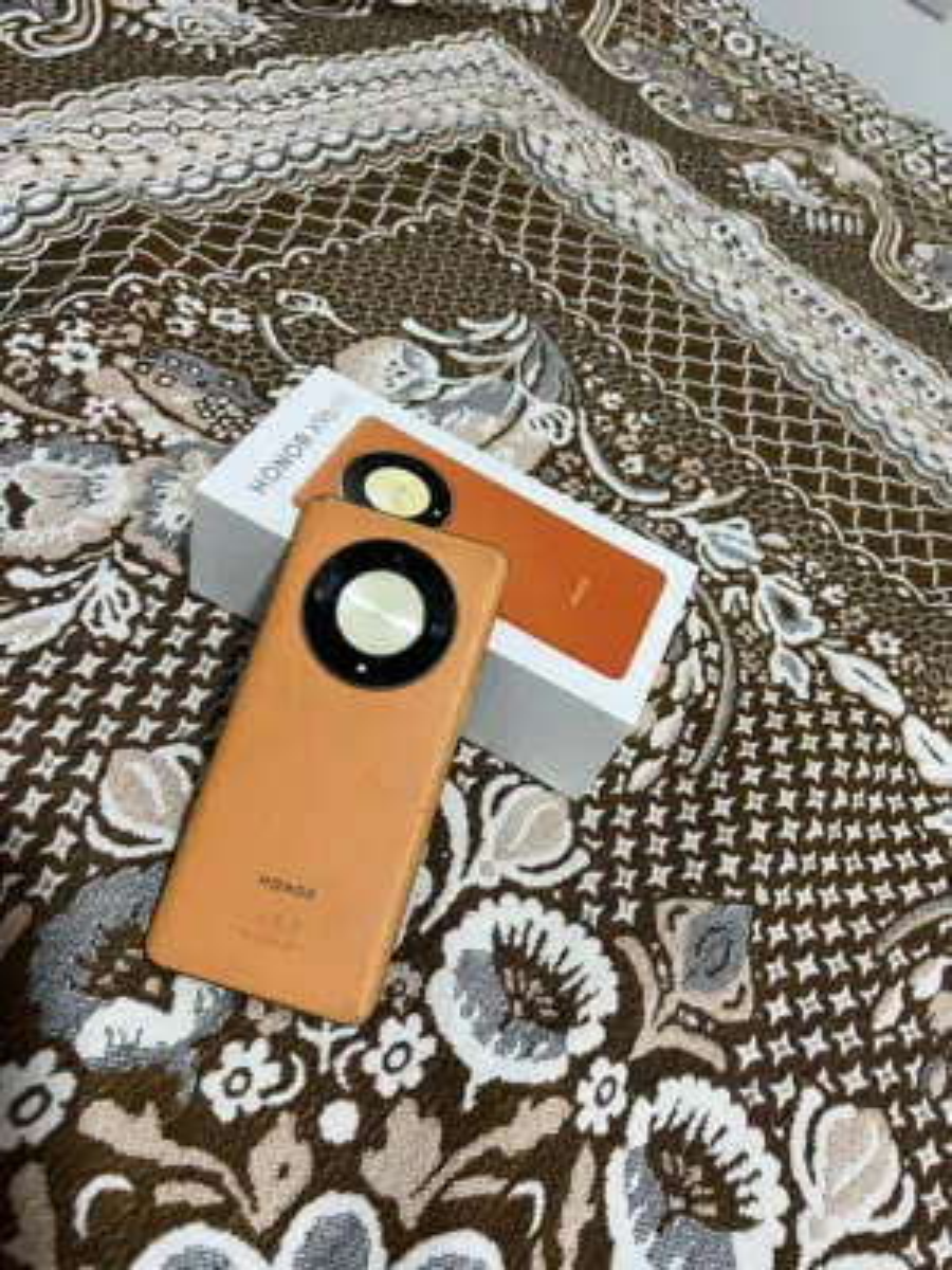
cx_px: 476
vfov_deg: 67.3
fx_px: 953
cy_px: 635
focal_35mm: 26
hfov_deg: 53.1
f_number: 1.5
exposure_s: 1/50
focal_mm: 5.7
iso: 100
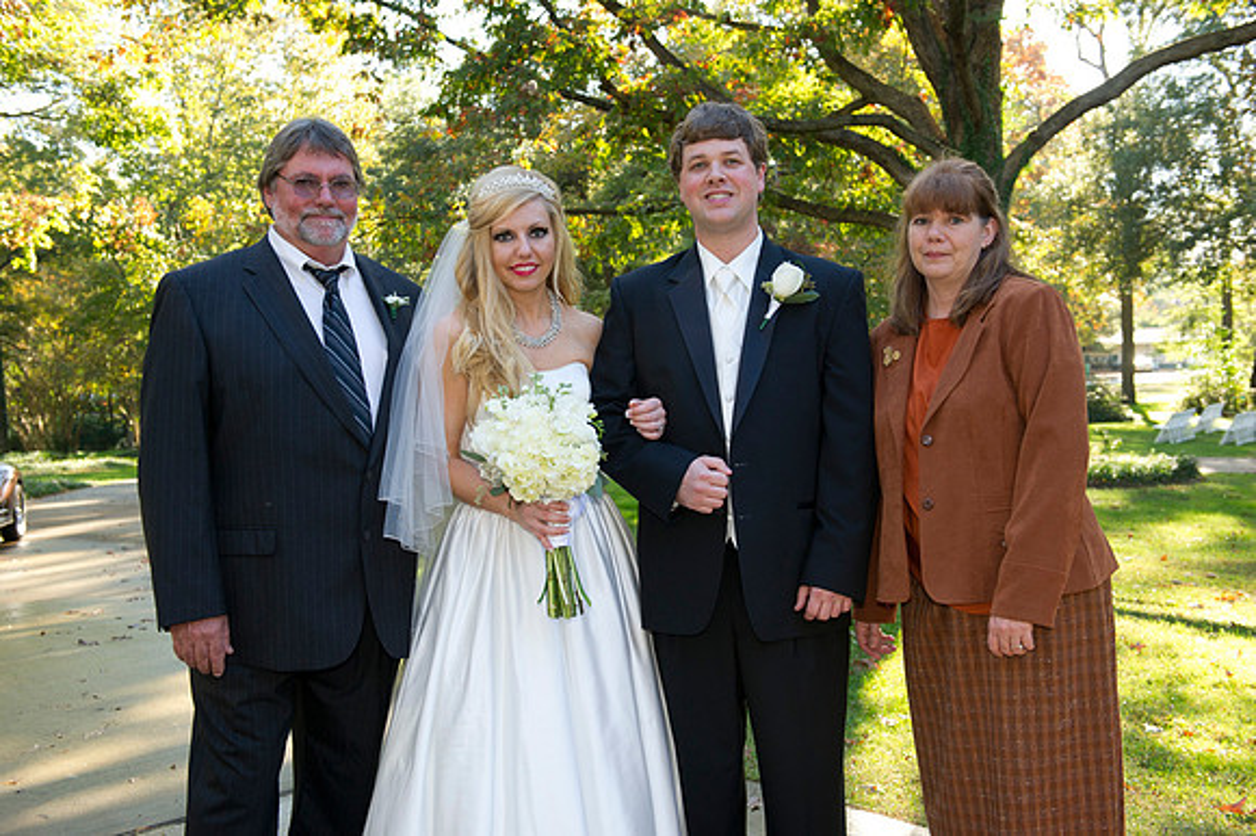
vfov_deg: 33.4
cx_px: 628
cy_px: 418
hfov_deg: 48.5
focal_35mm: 40
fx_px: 1395
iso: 500
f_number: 5.6
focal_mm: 40
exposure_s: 1/200
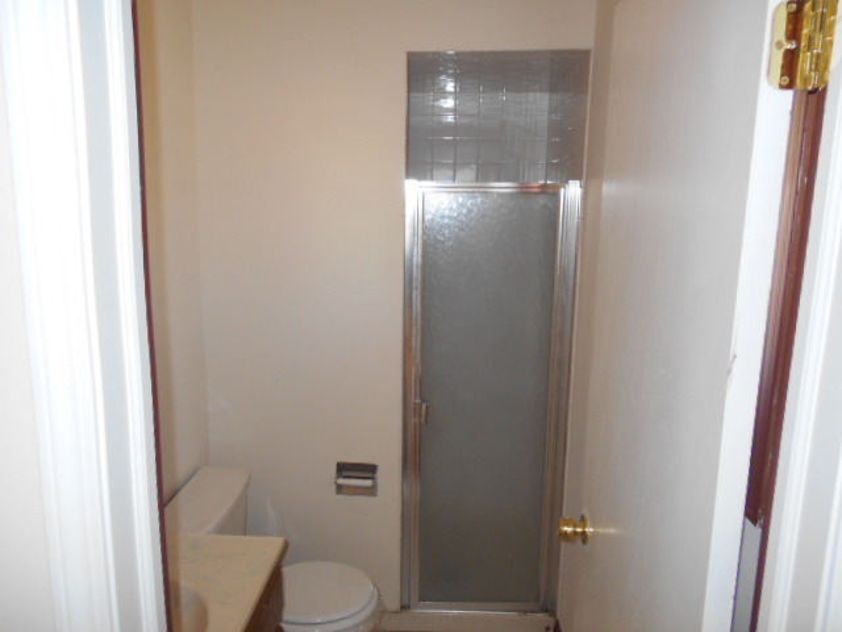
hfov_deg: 67.3
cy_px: 316
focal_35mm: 26
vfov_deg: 53.1
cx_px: 421
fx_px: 632
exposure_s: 1/25
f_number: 3.2
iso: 200
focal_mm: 4.6
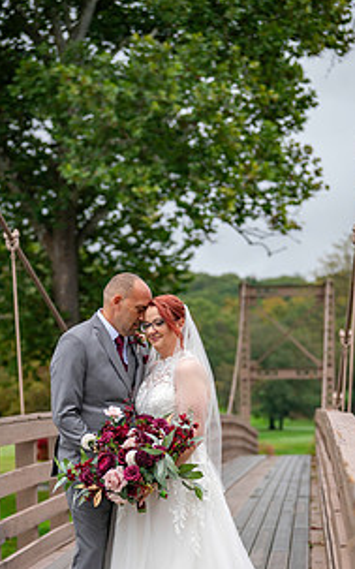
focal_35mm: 106
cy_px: 398
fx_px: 1643
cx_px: 153
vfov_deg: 19.6
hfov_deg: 12.3
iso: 640
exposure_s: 1/2000
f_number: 2.8
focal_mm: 70
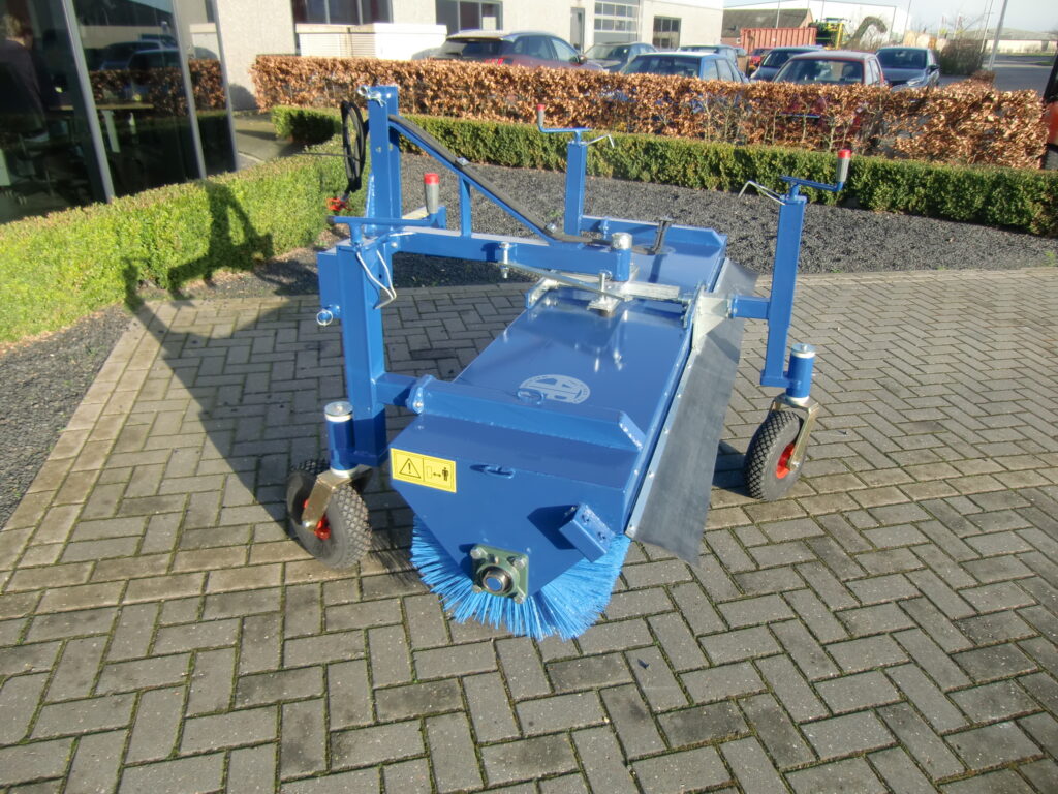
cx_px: 529
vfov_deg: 56.8
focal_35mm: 24
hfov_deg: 71.6
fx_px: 734
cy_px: 397
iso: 64
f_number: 3.2
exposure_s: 1/250
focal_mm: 4.3
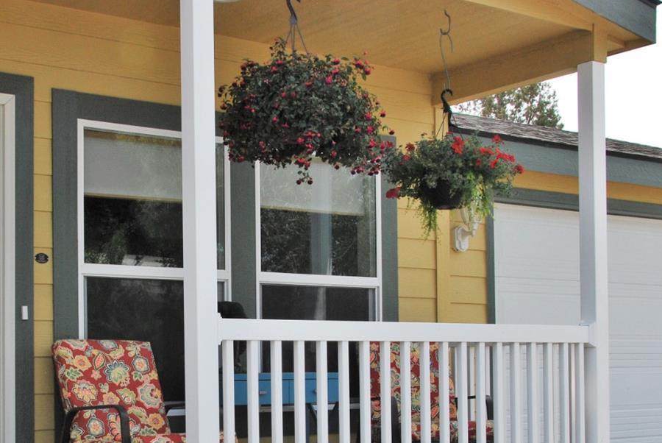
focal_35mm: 60
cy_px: 357
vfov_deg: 22.4
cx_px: 199
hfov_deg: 33.0
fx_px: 1104
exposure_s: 1/500
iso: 400
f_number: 11
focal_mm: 24
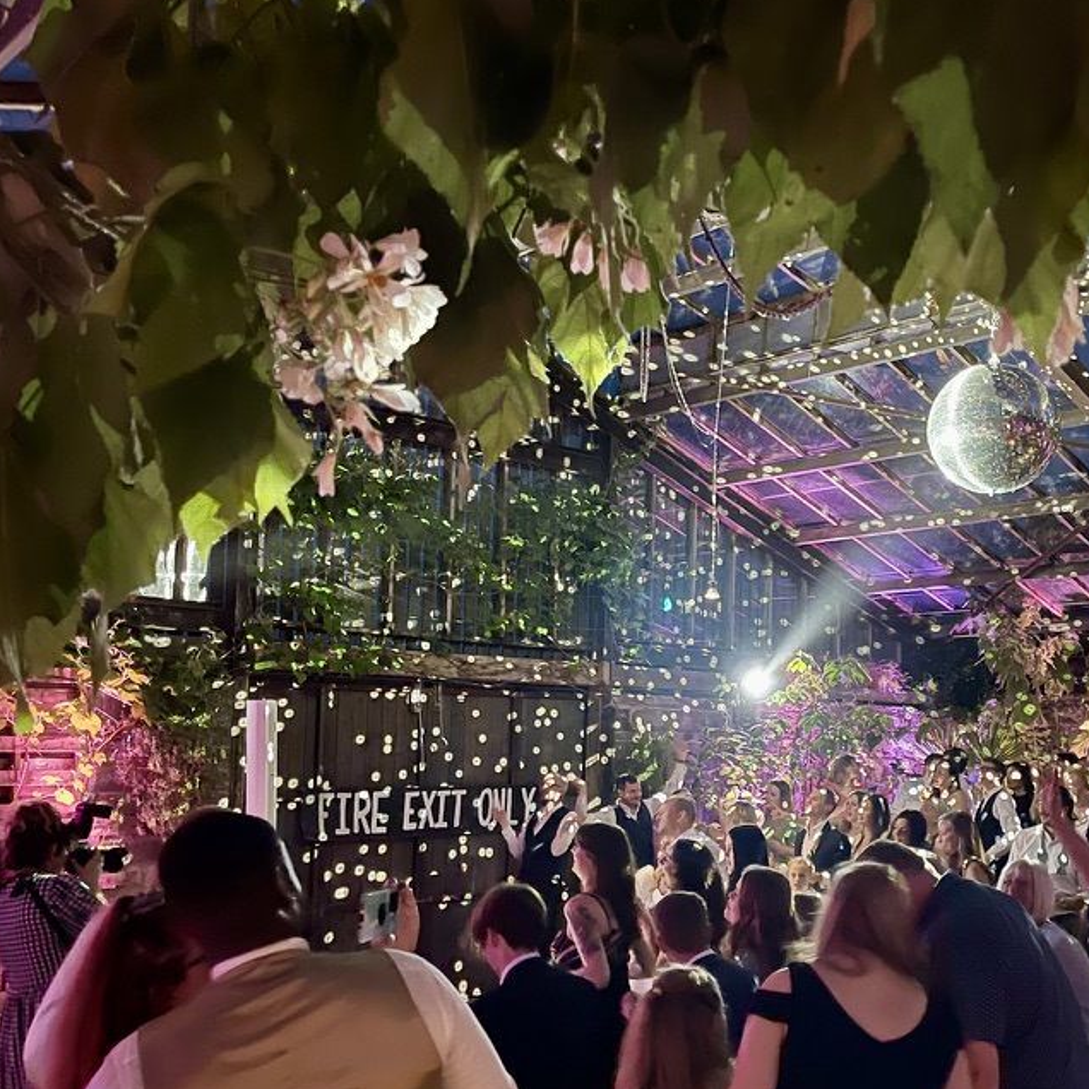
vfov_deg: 44.7
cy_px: 646
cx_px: 723
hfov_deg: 44.3
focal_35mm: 37
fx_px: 1317
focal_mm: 5.1
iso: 1000
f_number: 1.6
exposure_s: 1/19
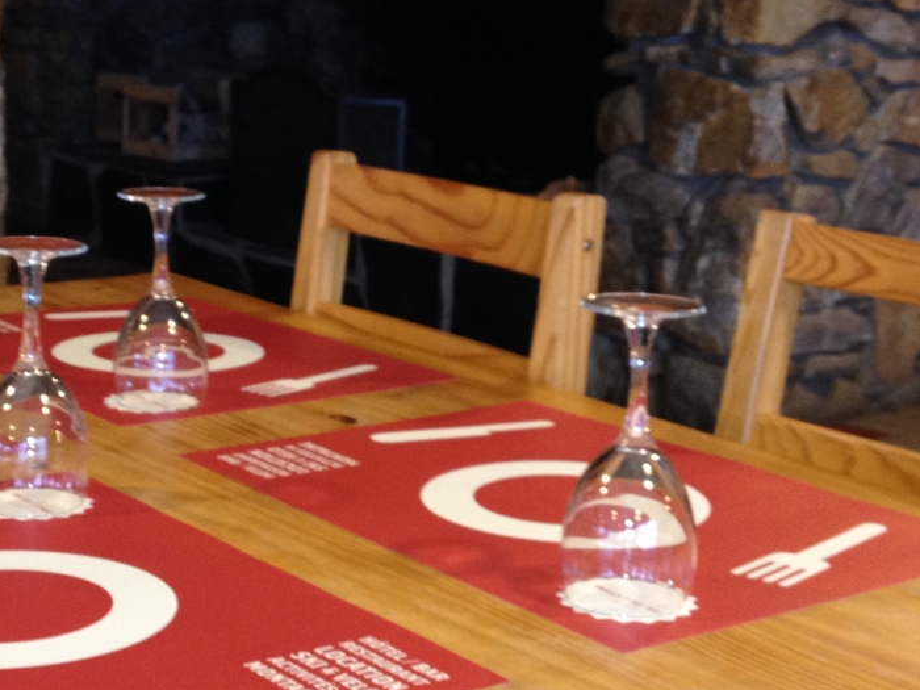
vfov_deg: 19.6
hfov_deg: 25.9
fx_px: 1993
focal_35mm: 75
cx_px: 352
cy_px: 370
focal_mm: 4.28
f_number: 2.4
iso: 125
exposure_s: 1/20
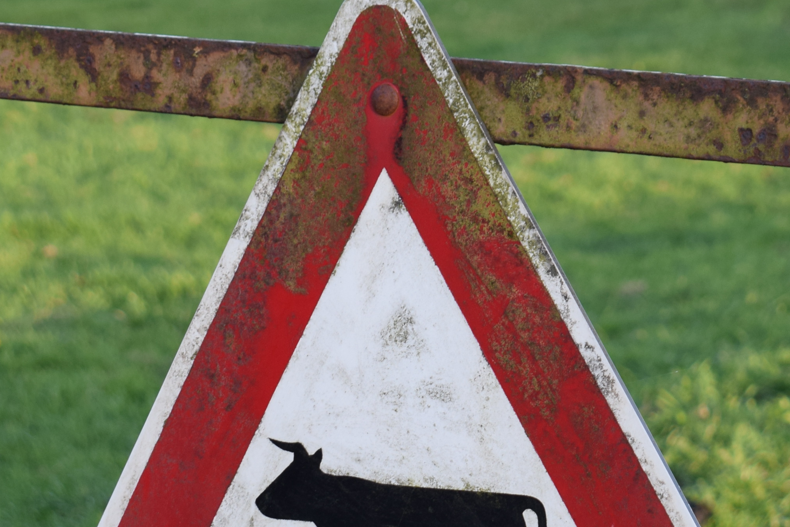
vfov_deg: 8.2
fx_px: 3665
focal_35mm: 167
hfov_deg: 12.3
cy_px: 491
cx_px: 447
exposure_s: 1/160
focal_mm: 50
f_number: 6.3
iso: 400
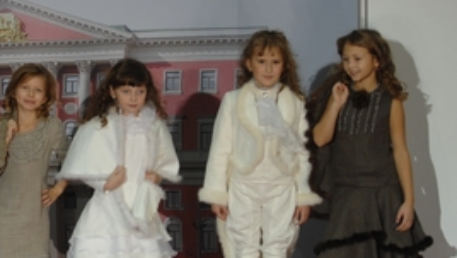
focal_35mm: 274
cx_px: 94
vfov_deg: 4.4
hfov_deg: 7.9
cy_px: 98
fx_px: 3322
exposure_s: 1/160
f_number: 4
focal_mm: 90
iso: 400
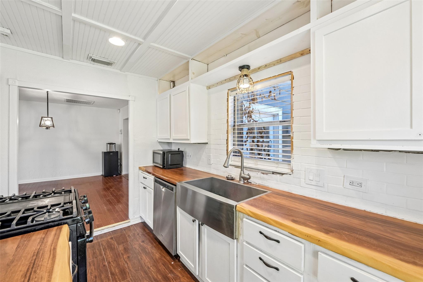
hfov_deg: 104.3
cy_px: 141
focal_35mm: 14
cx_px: 212
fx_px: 164
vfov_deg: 81.2
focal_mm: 14
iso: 400
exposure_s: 1/25
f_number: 8
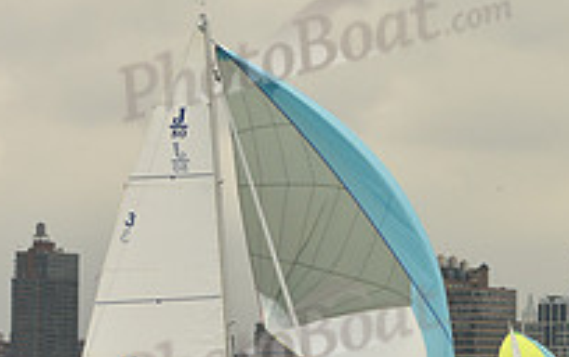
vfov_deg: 4.8
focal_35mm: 275
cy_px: 155
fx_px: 4269
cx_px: 658
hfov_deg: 7.6
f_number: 6.3
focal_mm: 95
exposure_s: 1/1250
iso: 320
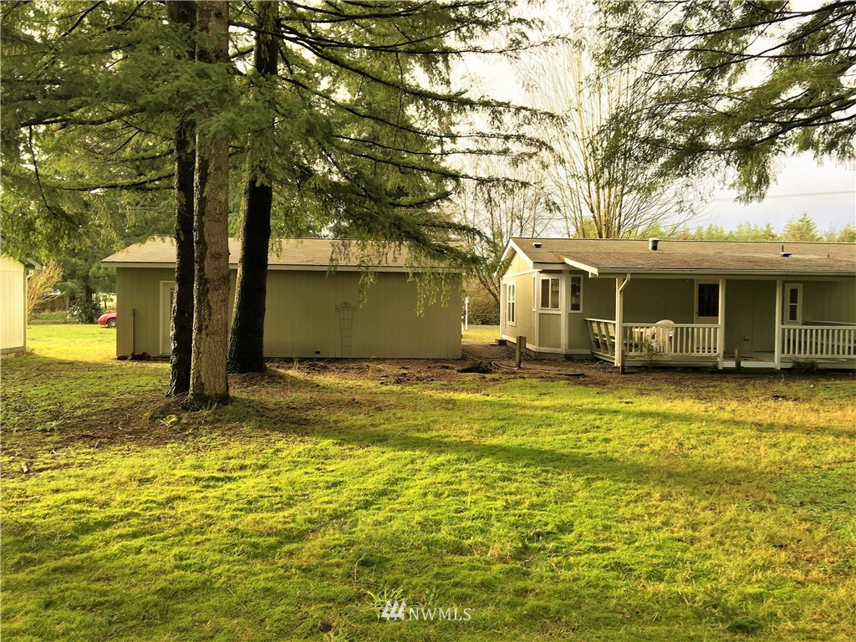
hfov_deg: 61.7
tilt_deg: -0.7
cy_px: 321
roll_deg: +0.3
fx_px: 717
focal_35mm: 29
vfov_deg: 48.2
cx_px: 428
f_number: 2.2
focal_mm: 4.15
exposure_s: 1/60
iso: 25
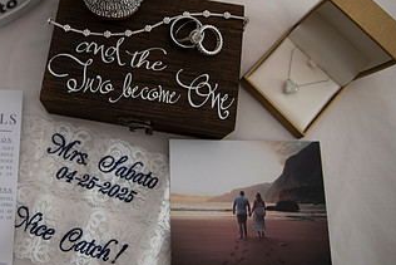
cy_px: 62
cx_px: 83
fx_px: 484
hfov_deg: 42.6
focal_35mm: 44
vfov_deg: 30.0
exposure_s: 1/640
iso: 400
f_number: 2.8
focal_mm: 24
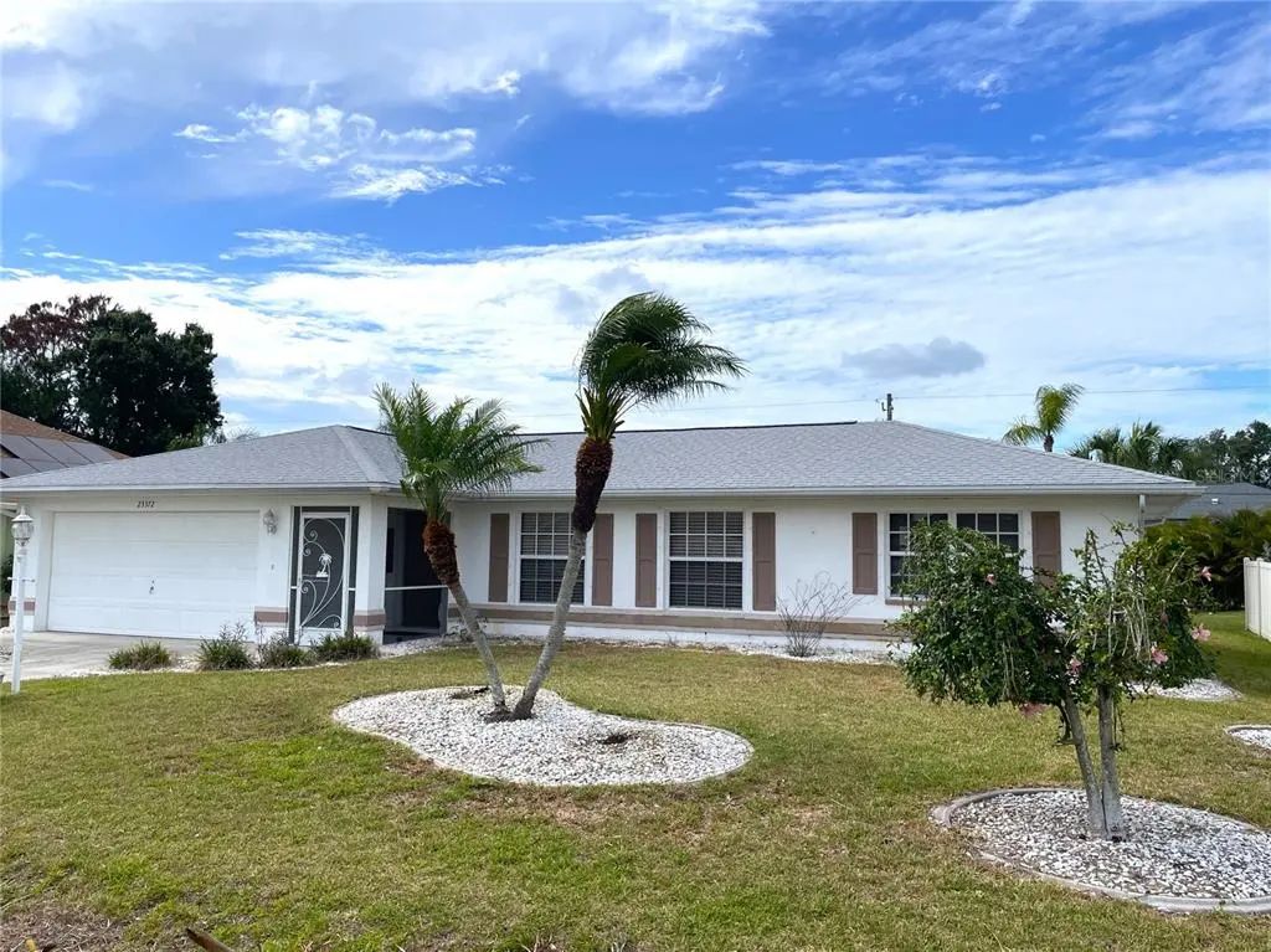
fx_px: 954
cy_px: 476
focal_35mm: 26
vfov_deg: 53.0
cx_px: 636
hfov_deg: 67.3
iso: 32
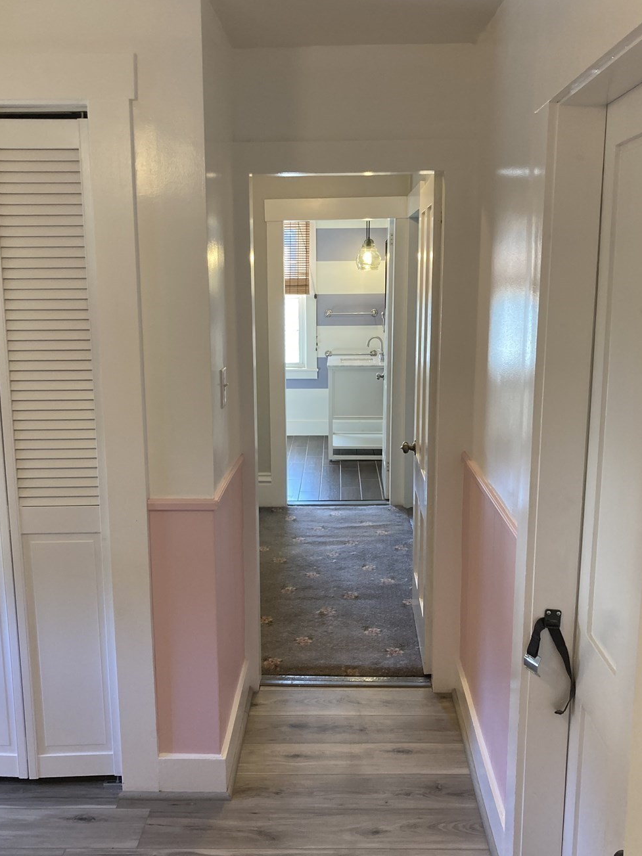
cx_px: 308
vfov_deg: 55.4
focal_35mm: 33
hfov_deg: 42.9
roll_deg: +0.8
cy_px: 425
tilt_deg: -10.2
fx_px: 816
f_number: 1.8
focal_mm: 3.99
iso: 100
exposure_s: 1/60
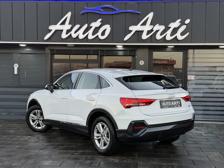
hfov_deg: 39.7
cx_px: 112
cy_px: 84
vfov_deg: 30.3
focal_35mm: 48
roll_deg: -0.5
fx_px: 311
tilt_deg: -1.2
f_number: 1.78
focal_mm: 6.76
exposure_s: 1/167
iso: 50
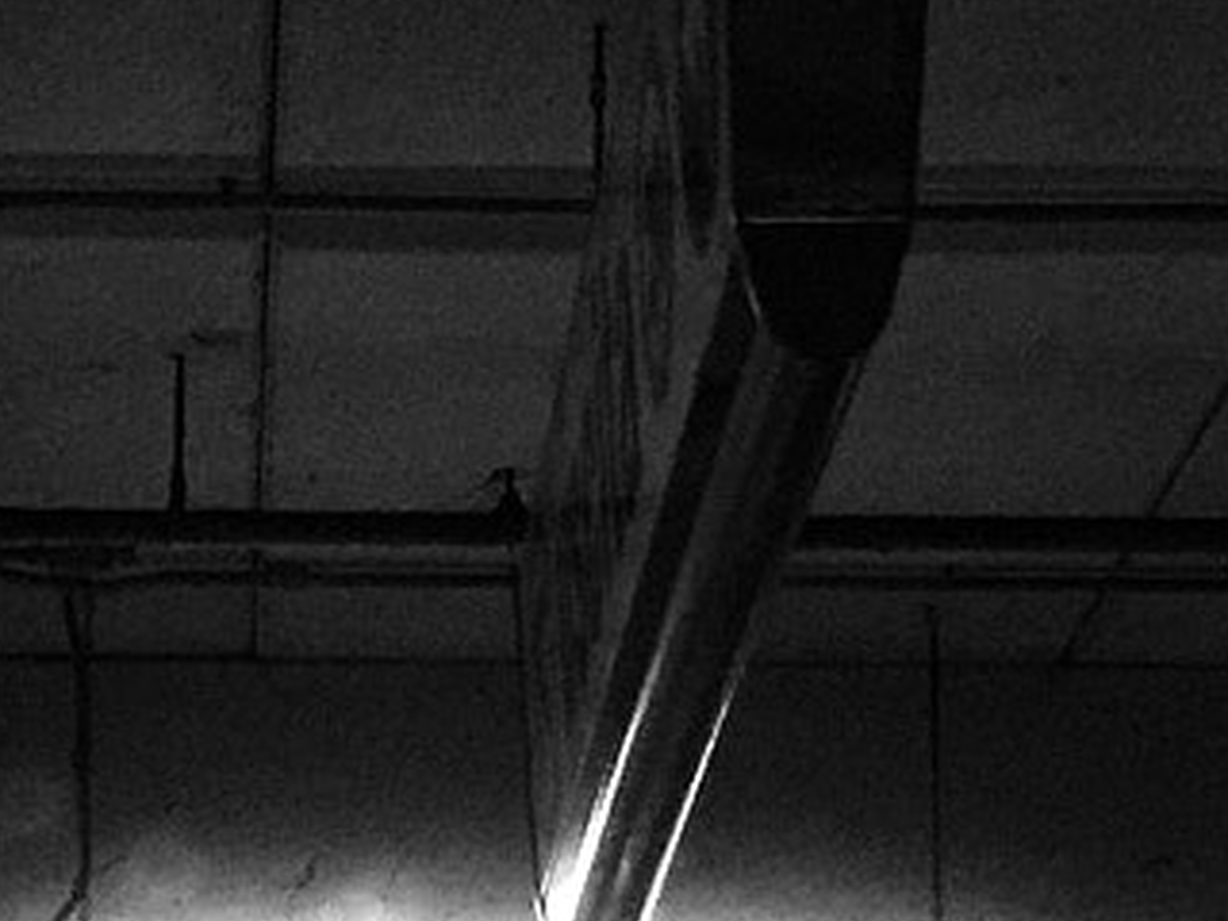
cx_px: 284
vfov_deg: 10.1
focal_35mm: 145
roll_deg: -0.9
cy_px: 1136
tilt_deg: +8.7
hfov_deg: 13.6
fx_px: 5144
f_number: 2.2
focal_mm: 4.15
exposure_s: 1/8
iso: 200
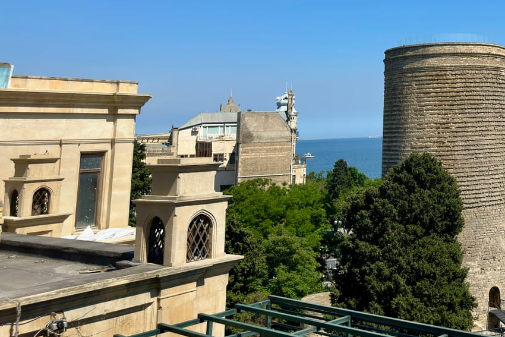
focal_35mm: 47
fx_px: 659
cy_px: 2
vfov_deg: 27.1
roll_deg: +1.8
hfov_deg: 38.8
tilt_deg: +10.6
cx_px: 462
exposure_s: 1/6849
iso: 80
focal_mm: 6.86
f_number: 1.78
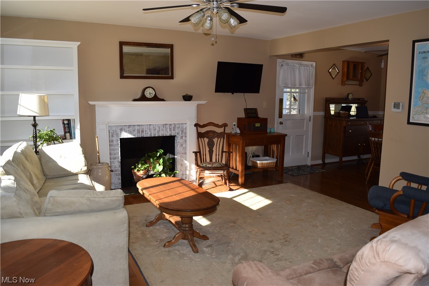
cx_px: 214
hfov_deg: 67.4
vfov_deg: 47.9
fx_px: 322
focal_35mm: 27
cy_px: 143
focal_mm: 18
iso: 180
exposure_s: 1/125
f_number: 5.6
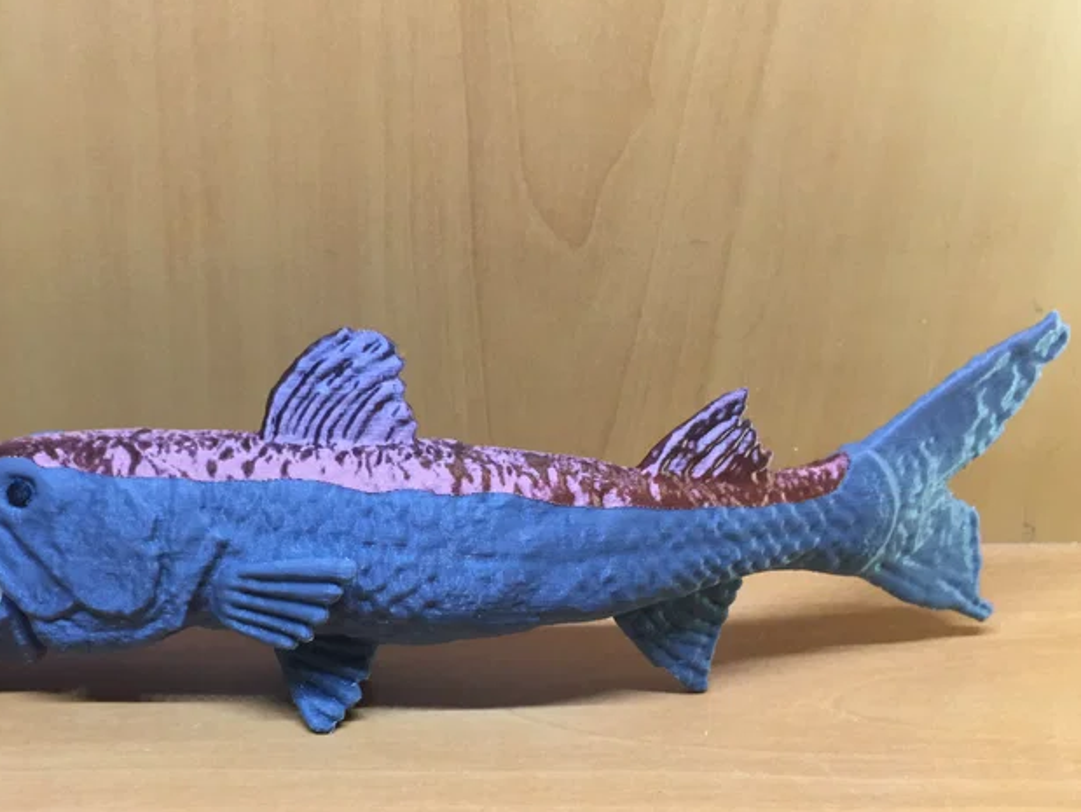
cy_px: 528
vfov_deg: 36.5
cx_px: 373
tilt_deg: -28.0
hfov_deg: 47.2
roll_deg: -1.5
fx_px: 1219
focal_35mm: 39
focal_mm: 4.15
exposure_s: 1/15
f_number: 2.2
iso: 125
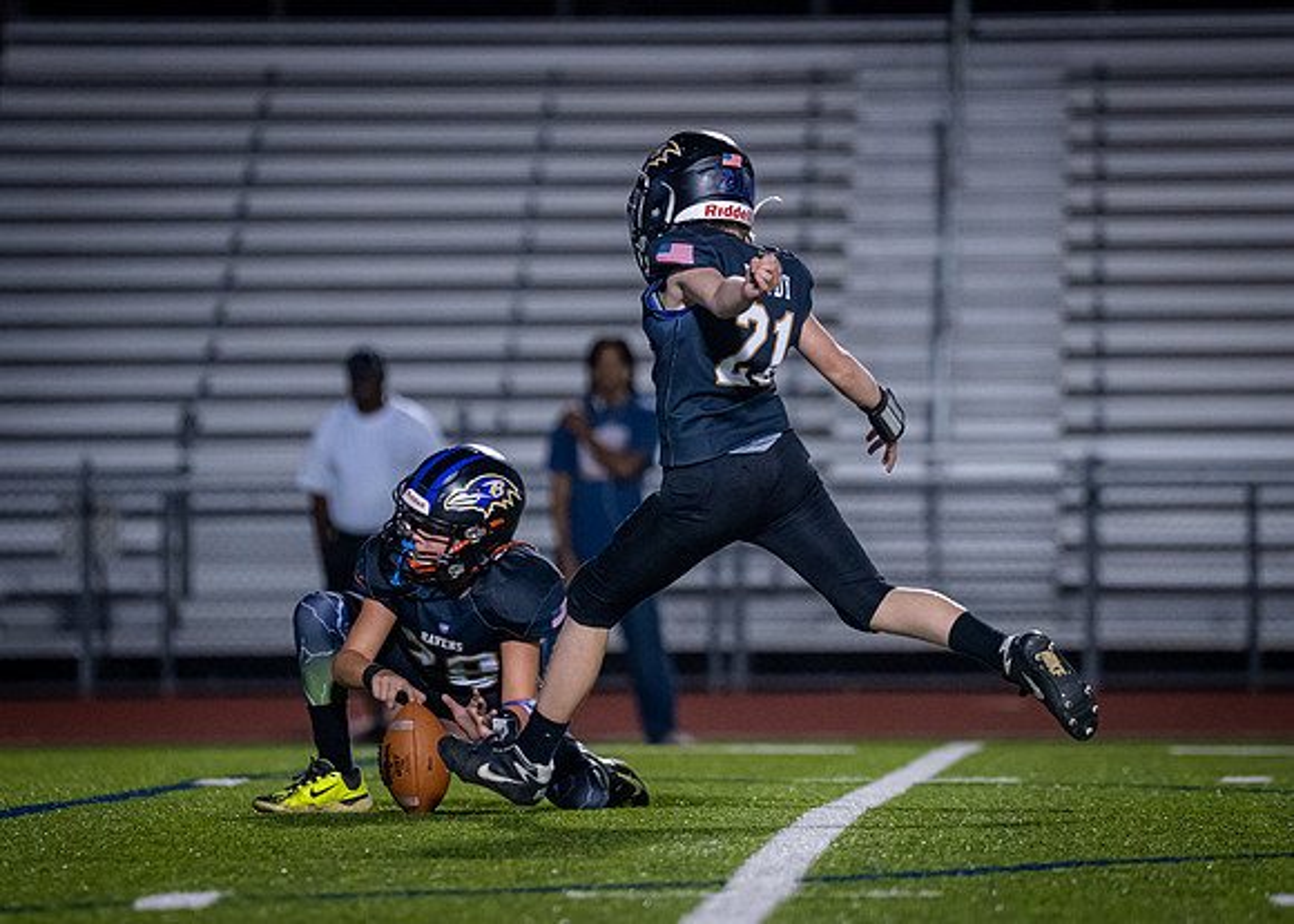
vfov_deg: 4.3
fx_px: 12164
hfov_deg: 6.1
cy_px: 324
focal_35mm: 331
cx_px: 705
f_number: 2.8
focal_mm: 194
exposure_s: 1/1000
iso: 2500
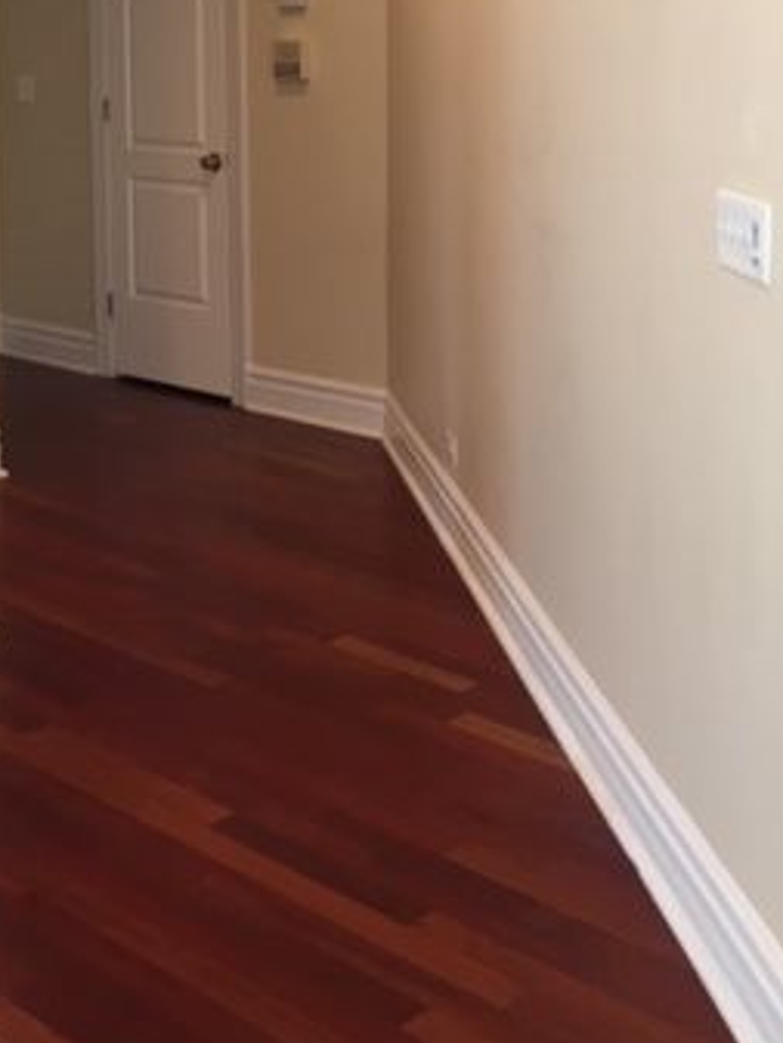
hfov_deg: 25.8
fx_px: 1658
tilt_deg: -3.0
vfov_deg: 33.3
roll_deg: +0.7
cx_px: 87
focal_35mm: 55
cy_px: 130
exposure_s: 1/30
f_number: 2.2
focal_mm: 4.15
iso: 80
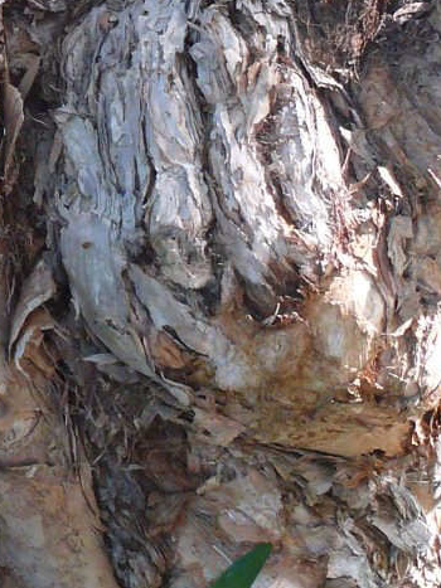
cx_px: -158
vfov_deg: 16.0
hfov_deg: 11.9
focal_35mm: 120
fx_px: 2039
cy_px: -58
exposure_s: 1/20
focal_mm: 7.4
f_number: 2.8
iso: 200
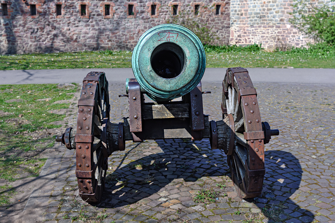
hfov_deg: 46.4
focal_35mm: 42
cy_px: 112
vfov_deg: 31.9
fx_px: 391
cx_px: 168
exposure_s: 1/500
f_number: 7.1
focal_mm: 28
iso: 140
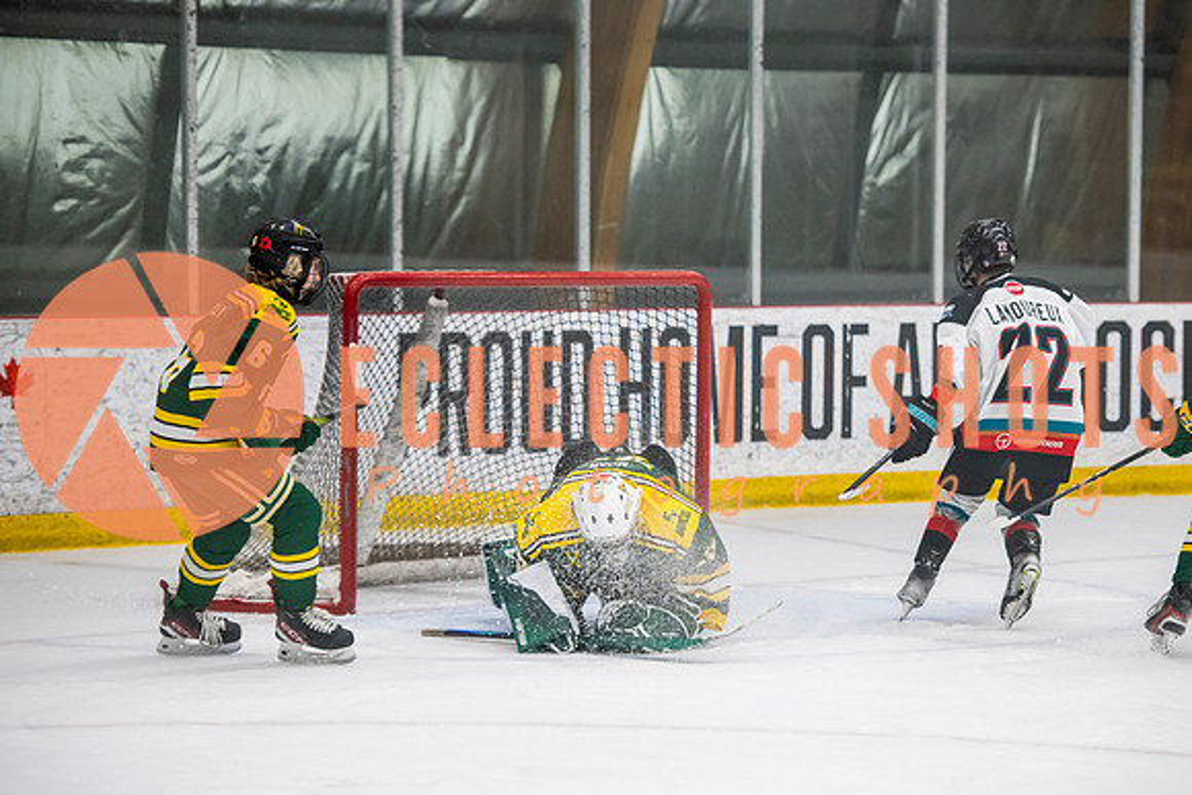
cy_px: 427
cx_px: 645
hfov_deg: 13.5
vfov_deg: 9.0
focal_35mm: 152
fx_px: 5036
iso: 2500
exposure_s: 1/640
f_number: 3.2
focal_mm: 135
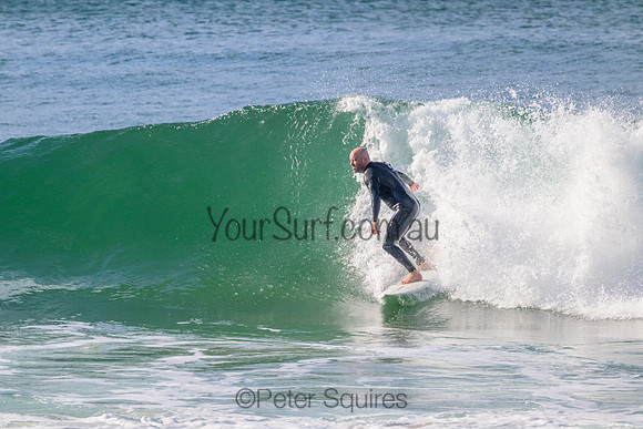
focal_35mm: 800
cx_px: 322
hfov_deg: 2.6
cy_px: 214
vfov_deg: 1.7
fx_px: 14292
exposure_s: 1/2000
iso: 1600
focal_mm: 800
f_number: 11
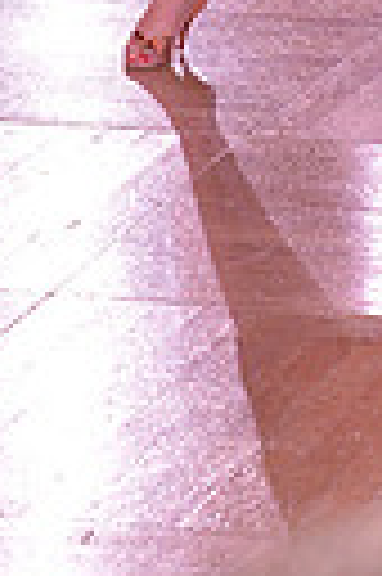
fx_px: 5043
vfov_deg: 6.3
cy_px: -608
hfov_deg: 4.3
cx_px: 699
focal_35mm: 316
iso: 2000
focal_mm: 70
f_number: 6.3
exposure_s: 1/250
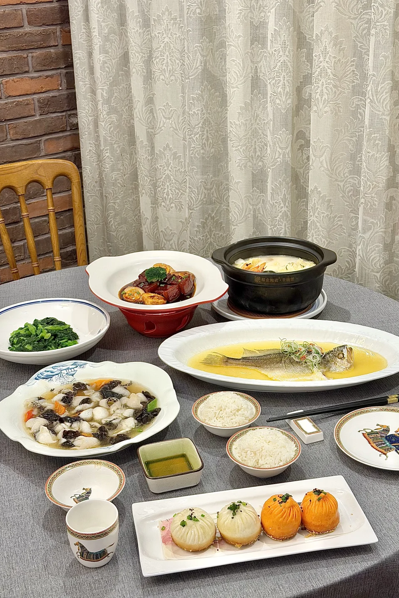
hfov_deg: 27.0
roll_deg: +1.5
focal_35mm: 50
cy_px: 299
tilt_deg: -25.3
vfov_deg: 39.6
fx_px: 831
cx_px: 215
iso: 125
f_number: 1.78
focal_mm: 6.76
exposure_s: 1/50
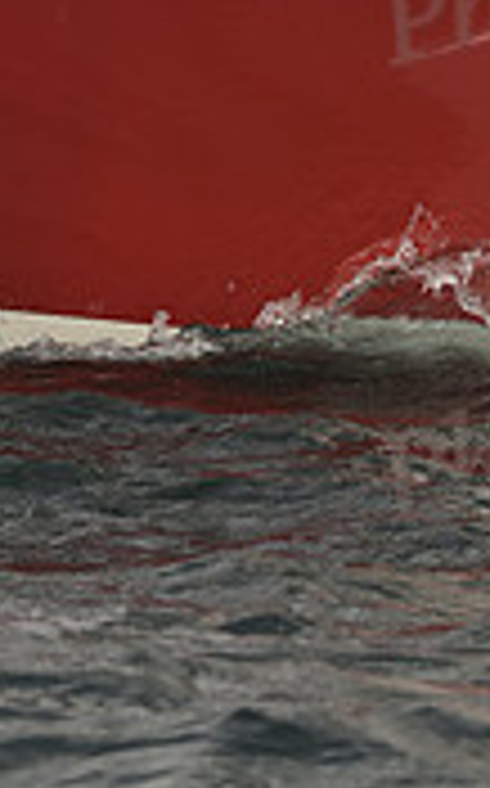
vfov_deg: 2.8
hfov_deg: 1.8
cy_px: -221
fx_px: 15936
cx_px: 151
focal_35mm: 744
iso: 250
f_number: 6.3
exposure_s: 1/1000
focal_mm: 220
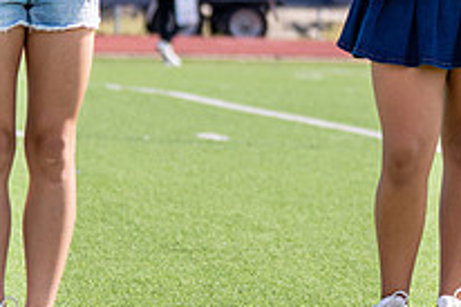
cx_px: 748
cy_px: -122
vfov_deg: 3.5
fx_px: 4964
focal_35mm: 388
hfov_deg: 5.3
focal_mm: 70
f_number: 2.8
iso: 250
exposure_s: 1/4000
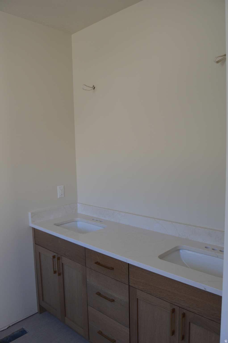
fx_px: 257
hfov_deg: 47.8
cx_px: 114
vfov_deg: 67.4
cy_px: 172
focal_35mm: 27
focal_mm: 18
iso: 400
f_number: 5
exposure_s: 1/100
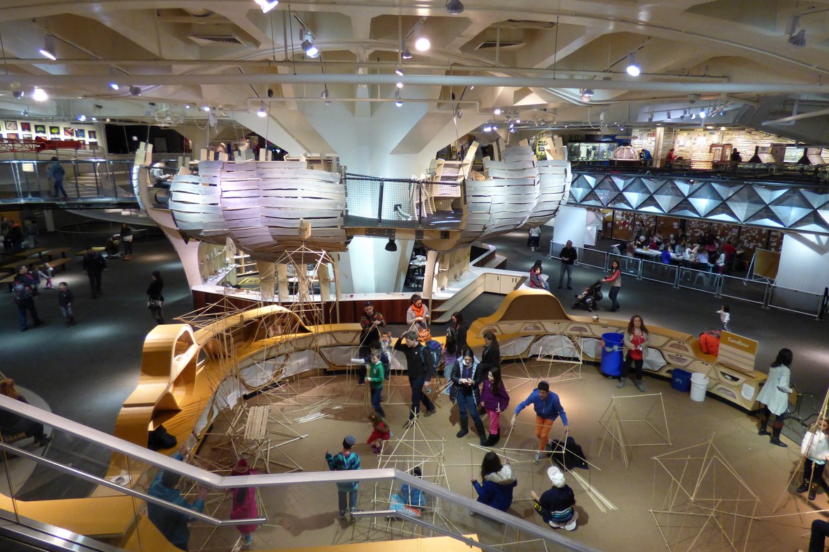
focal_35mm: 21
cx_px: 413
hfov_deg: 81.2
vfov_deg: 59.5
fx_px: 483
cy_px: 274
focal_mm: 3.58
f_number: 2.8
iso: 400
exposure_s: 1/40
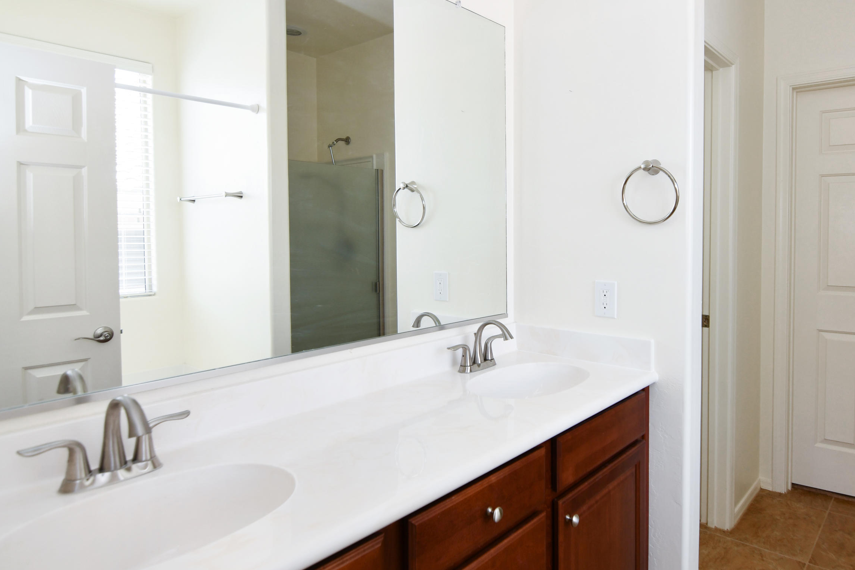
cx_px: 530
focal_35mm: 21
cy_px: 257
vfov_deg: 59.4
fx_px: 499
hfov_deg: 79.8
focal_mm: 11
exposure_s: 1/60
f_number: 4
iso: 200
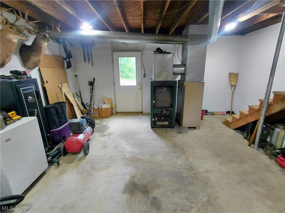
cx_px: 142
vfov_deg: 78.1
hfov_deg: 94.5
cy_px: 106
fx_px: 132
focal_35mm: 16
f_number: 2.2
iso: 125
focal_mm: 1.64
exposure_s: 1/60
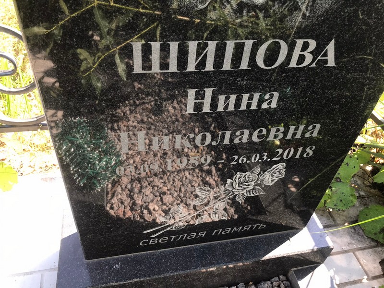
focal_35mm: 28
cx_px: 192
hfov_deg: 63.4
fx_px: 311
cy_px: 144
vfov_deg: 49.7
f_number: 1.8
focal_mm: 3.99
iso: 20
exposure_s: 1/188
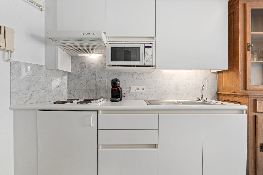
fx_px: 117
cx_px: 132
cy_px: 88
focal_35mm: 16
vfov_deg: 73.7
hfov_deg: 96.7
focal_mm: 16
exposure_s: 1/2.5
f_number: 11
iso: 200
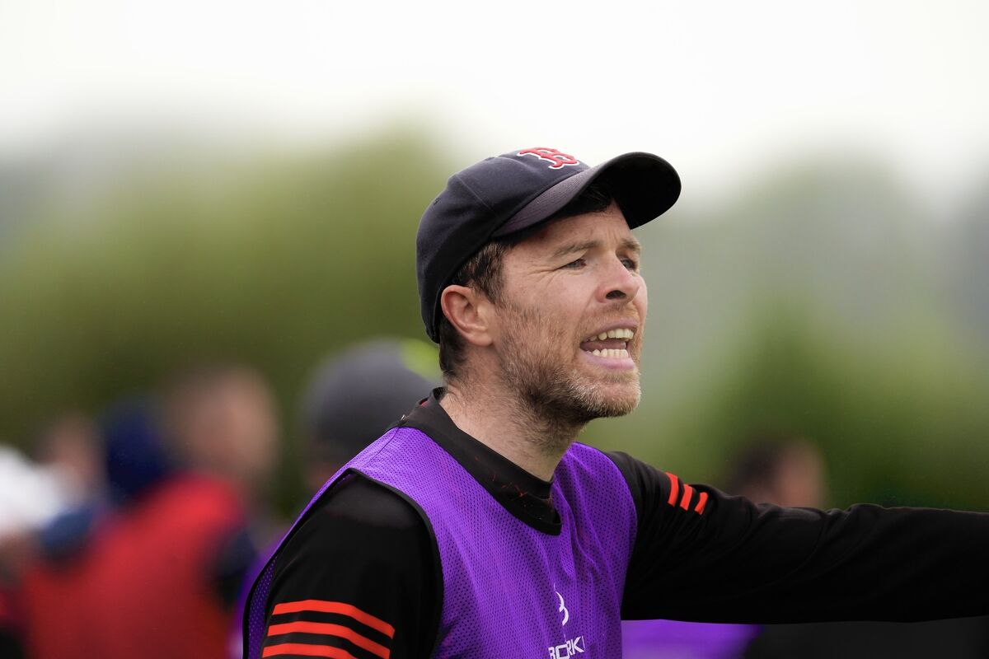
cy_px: 330
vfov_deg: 2.3
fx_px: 16482
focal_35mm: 600
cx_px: 494
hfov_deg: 3.4
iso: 3200
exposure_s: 1/1250
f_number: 6.3
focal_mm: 600
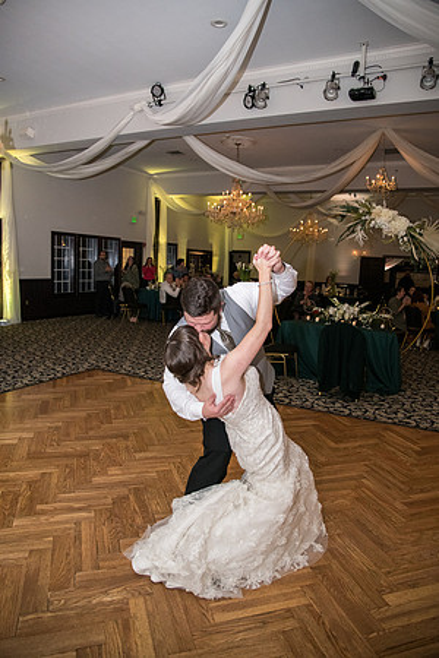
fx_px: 439
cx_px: 220
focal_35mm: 24
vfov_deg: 73.7
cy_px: 329
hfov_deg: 53.1
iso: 2000
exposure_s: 1/320
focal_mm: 24
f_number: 4
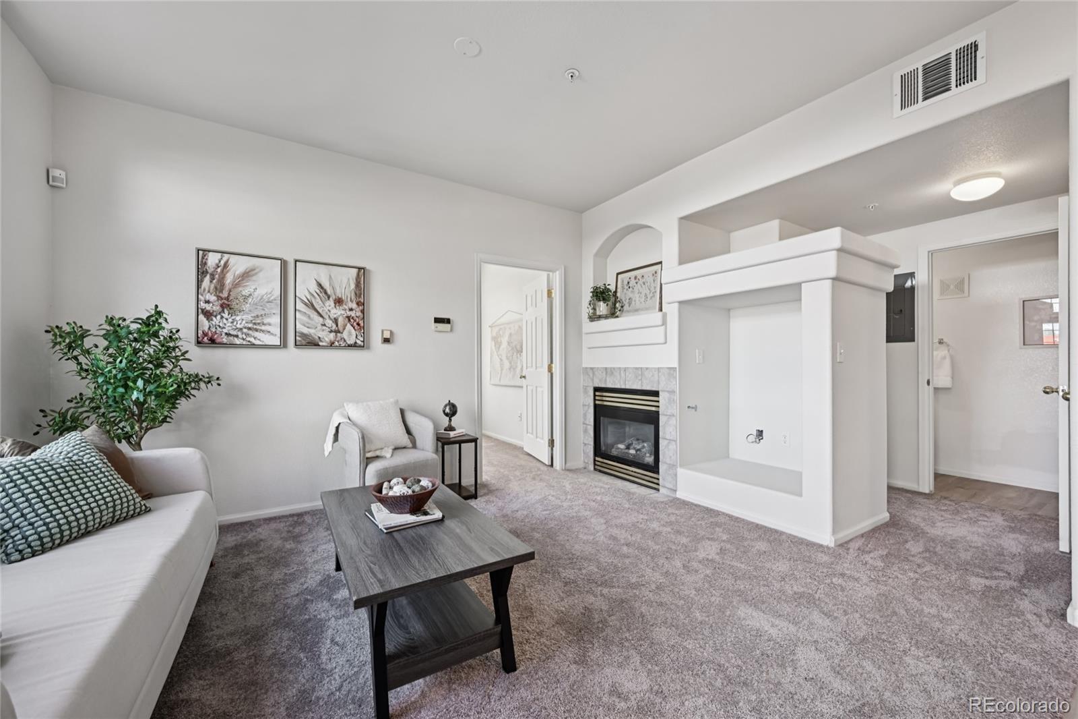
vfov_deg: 81.2
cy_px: 360
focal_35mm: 14
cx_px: 539
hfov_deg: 104.3
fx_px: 419
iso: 360
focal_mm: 14
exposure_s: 1/15
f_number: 8
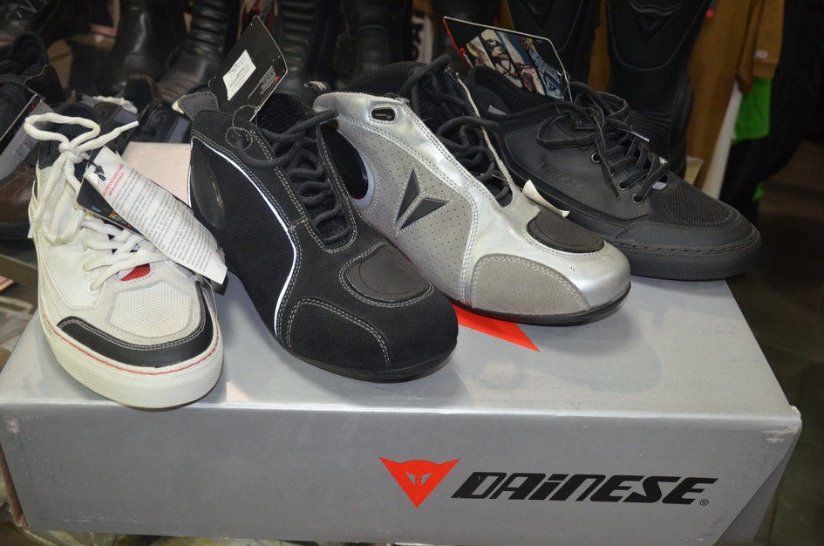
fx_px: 891
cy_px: 283
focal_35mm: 39
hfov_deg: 49.6
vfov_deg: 34.1
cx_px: 386
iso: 1250
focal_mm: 24
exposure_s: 1/60
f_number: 3.8
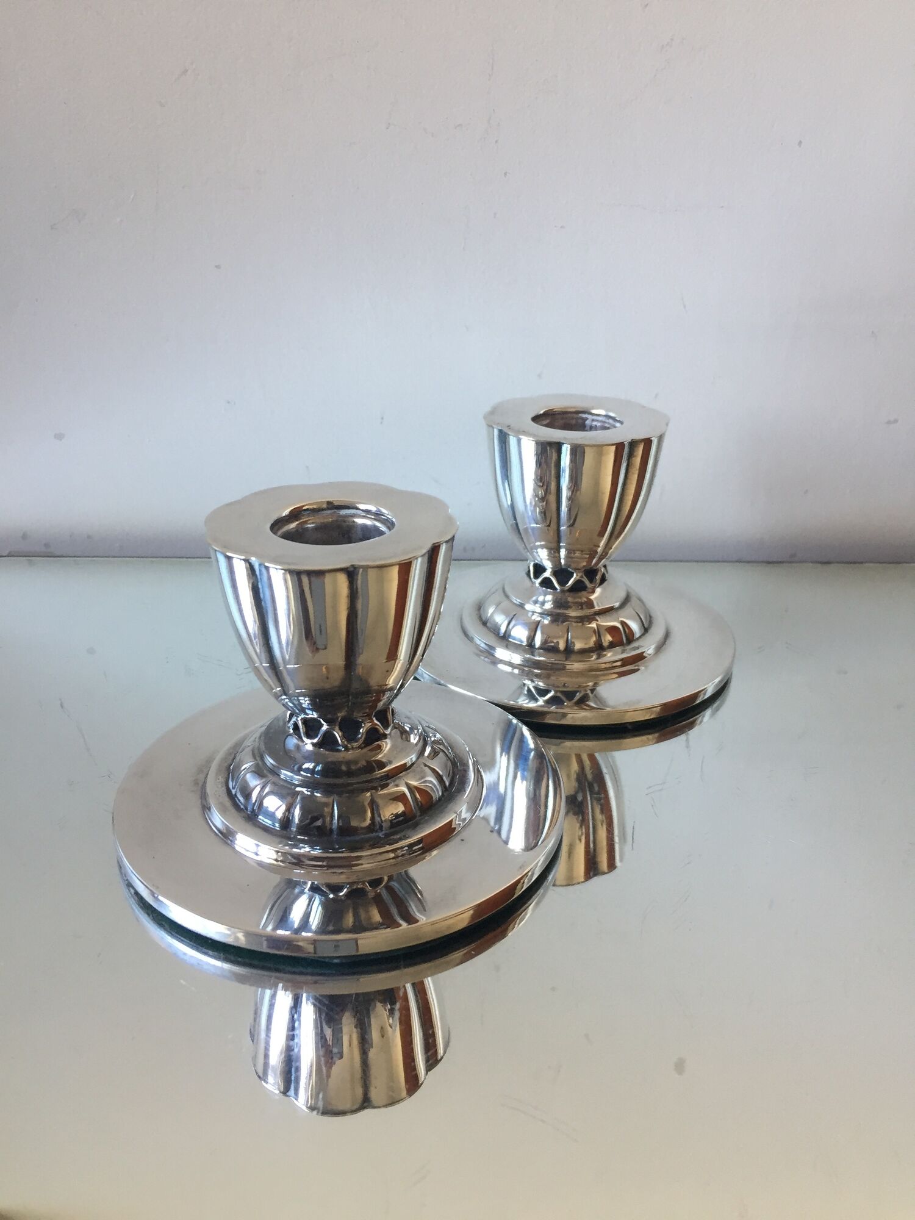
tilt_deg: -26.3
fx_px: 1022
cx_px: 458
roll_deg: -0.1
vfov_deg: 61.7
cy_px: 610
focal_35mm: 29
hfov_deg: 48.2
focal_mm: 4.15
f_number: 2.2
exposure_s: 1/33
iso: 50
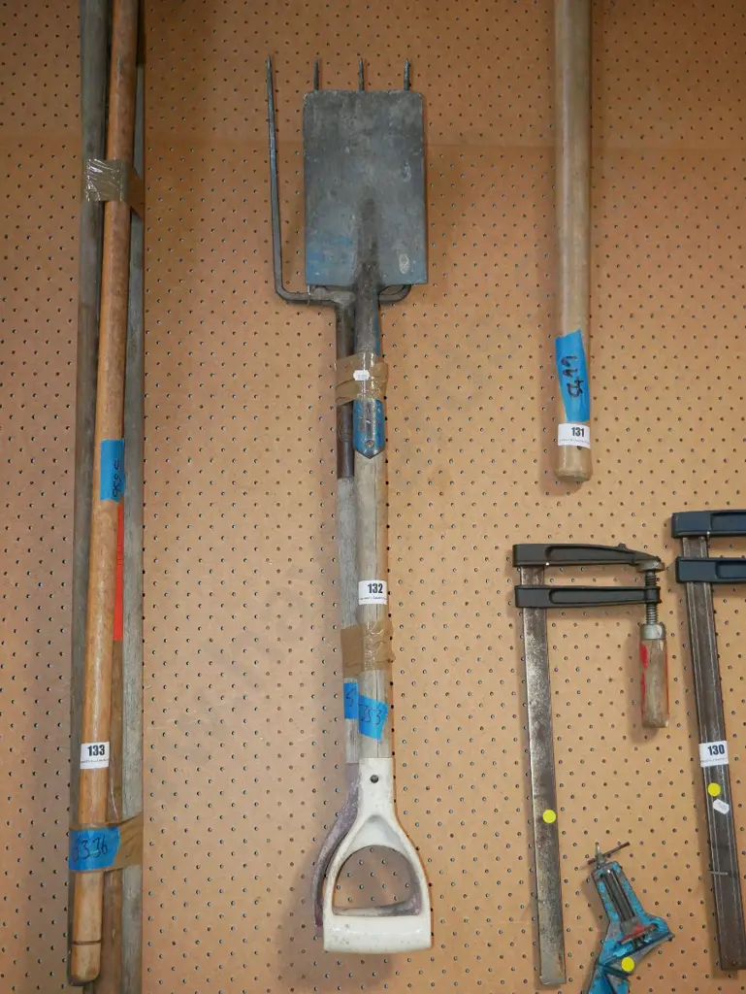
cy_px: 497
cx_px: 373
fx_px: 1263
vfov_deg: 42.9
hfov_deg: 32.9
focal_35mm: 44
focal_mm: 22
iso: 3200
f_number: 4.2
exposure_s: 1/160
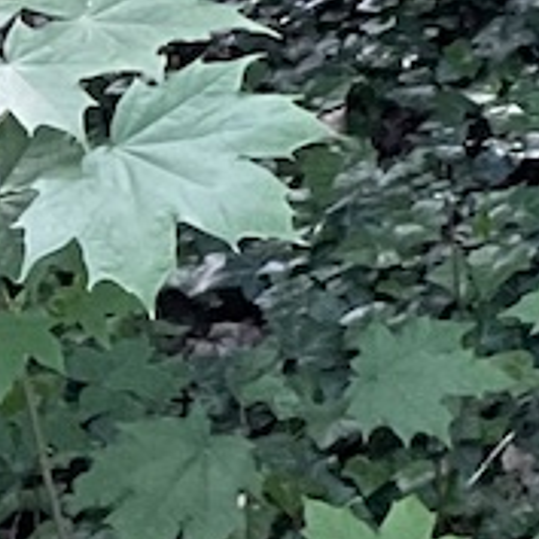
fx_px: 3259
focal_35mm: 185
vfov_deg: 8.6
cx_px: 1568
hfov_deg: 8.2
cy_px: -783
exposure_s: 1/60
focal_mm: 3
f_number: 1.8
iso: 80
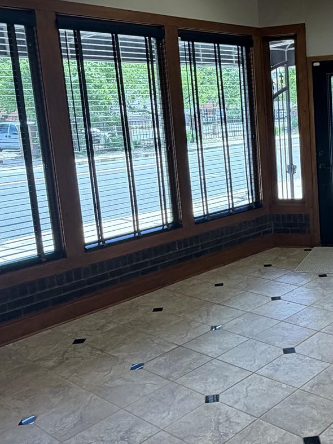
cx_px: 301
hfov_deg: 33.2
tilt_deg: -10.6
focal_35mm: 41
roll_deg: +2.6
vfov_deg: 45.7
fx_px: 526
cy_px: 202
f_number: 2.2
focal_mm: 2.22
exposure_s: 1/120
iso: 80
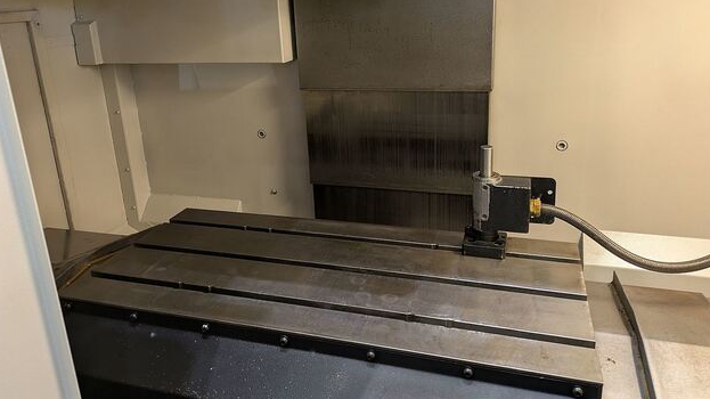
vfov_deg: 41.1
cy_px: 141
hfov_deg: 67.9
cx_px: 349
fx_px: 527
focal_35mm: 28
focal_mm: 5.43
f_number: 1.89
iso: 128
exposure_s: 1/30
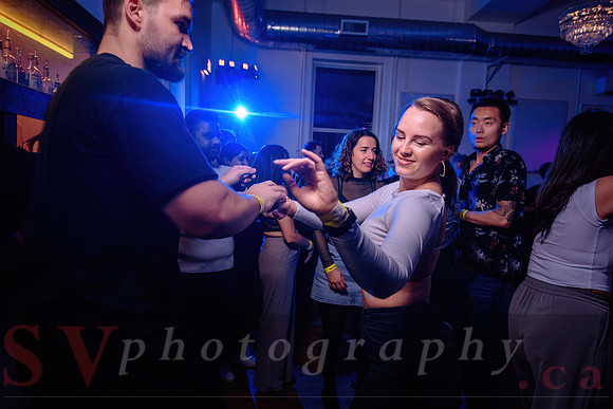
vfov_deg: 53.2
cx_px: 306
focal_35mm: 24
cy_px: 204
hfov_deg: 73.7
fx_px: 409
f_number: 3.5
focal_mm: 24
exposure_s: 1/60
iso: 800
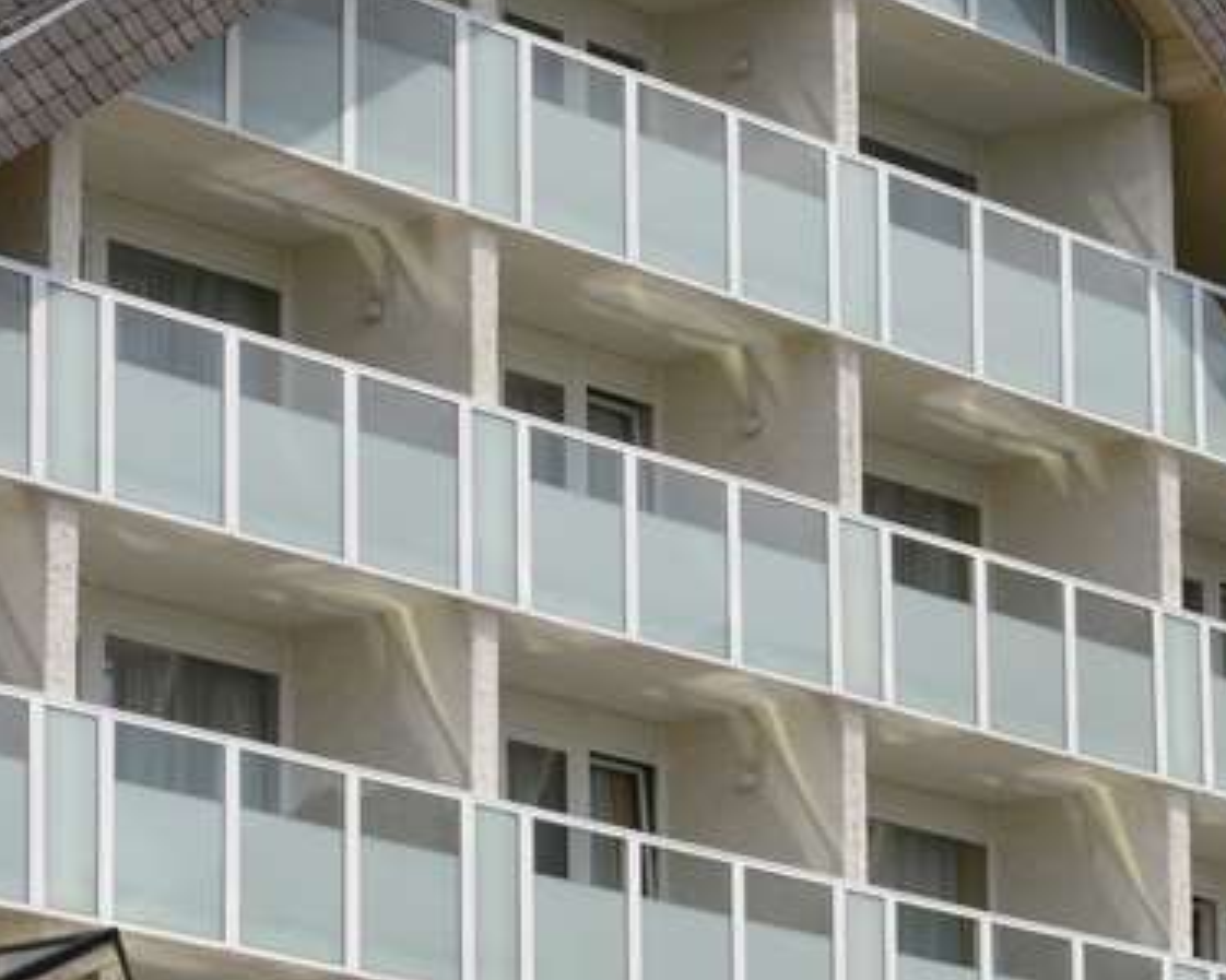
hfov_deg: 9.8
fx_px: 7110
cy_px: 683
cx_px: 846
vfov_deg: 7.9
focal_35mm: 196
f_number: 11
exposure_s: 1/640
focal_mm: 52
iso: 400
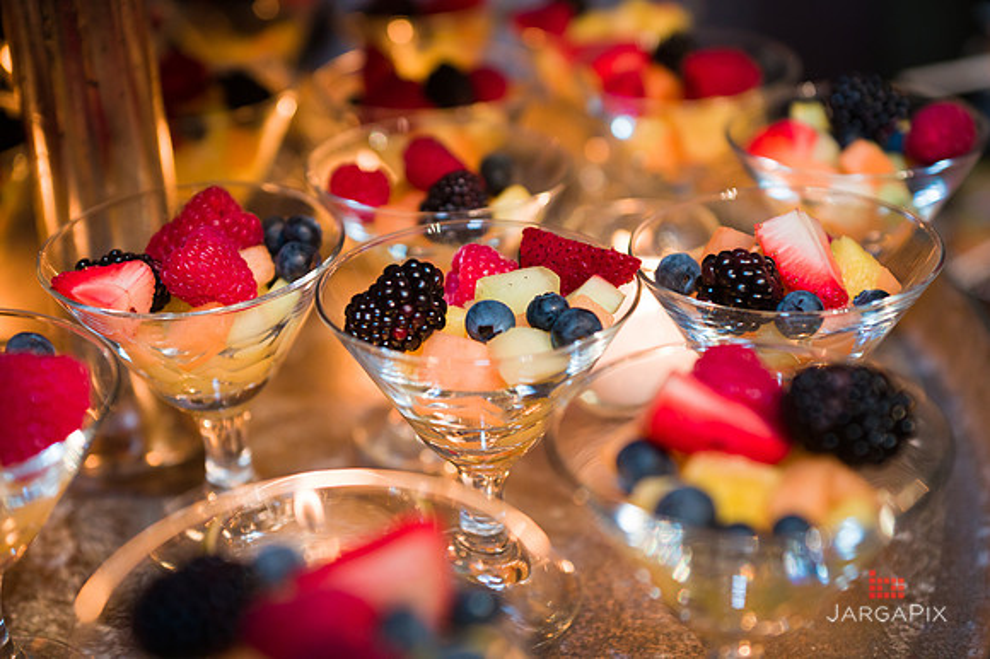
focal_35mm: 50
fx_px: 1374
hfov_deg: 39.6
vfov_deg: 27.0
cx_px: 495
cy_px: 330
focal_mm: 50
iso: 1600
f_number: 4
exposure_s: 1/200
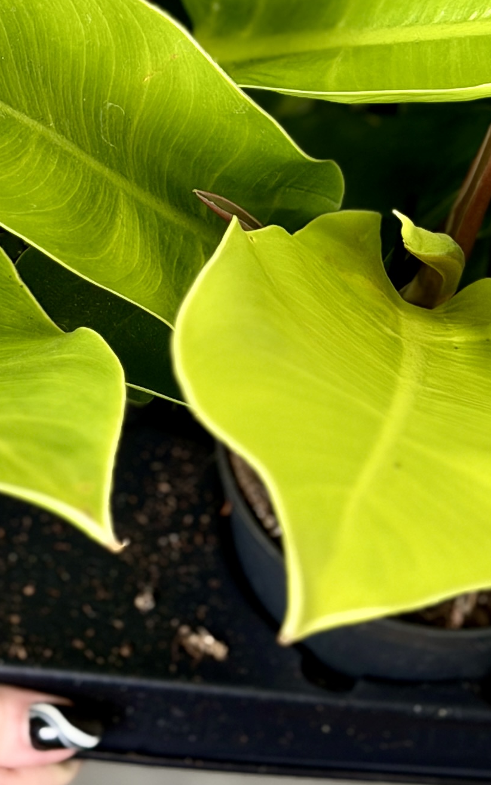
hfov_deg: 8.4
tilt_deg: -18.1
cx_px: 116
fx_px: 3340
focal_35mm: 156
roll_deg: -2.4
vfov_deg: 13.0
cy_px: -244
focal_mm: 6.76
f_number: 1.78
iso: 64
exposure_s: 1/121
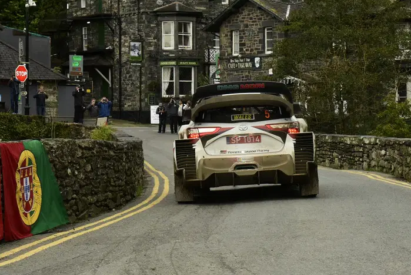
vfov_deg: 14.2
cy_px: 59
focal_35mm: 96
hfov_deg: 21.2
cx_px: 197
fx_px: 1097
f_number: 10
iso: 2500
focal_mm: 56
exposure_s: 1/320
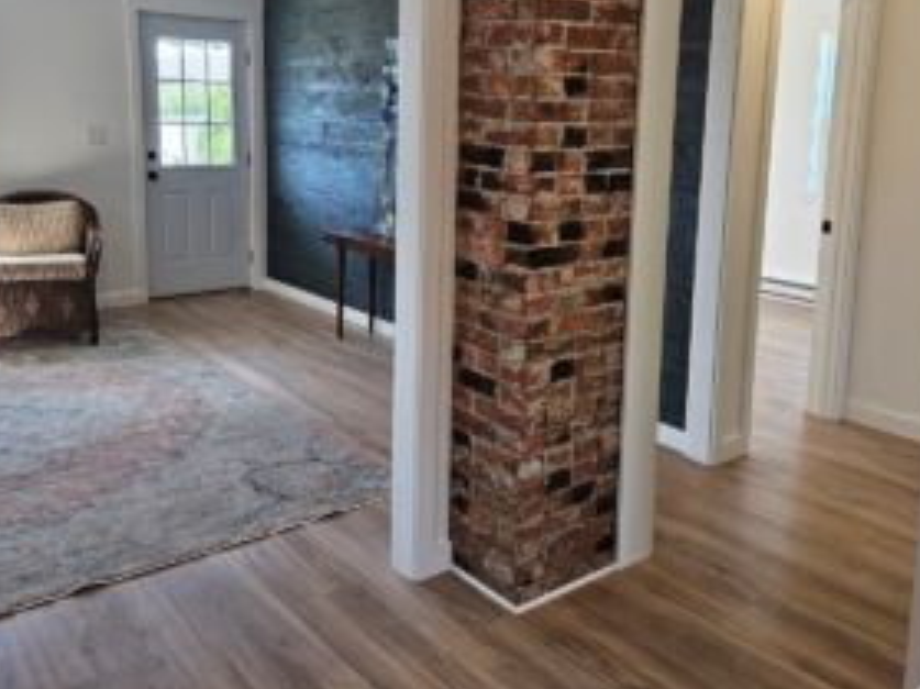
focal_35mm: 33
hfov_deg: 55.4
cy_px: 244
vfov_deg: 42.5
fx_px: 877
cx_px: 465
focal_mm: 5.4
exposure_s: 1/180
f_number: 1.8
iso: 100
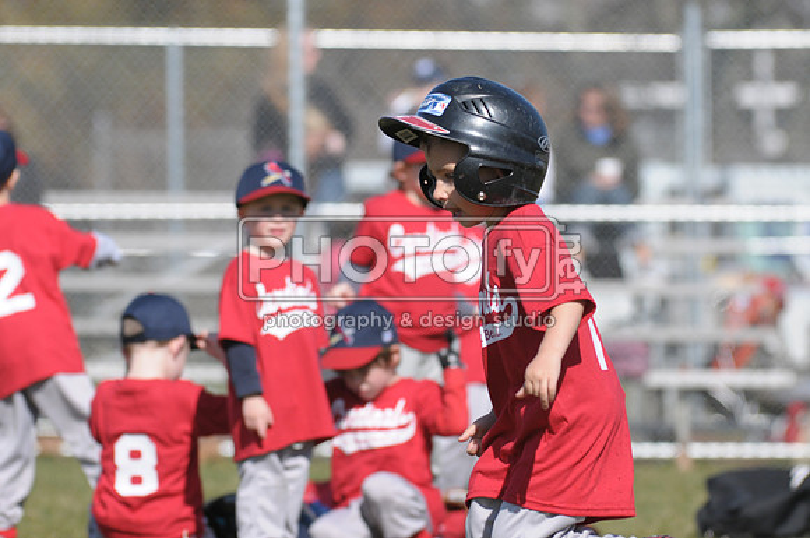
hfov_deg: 6.9
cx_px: 405
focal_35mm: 300
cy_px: 269
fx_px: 6741
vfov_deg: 4.6
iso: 400
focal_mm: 200
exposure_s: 1/2500
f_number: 4.5
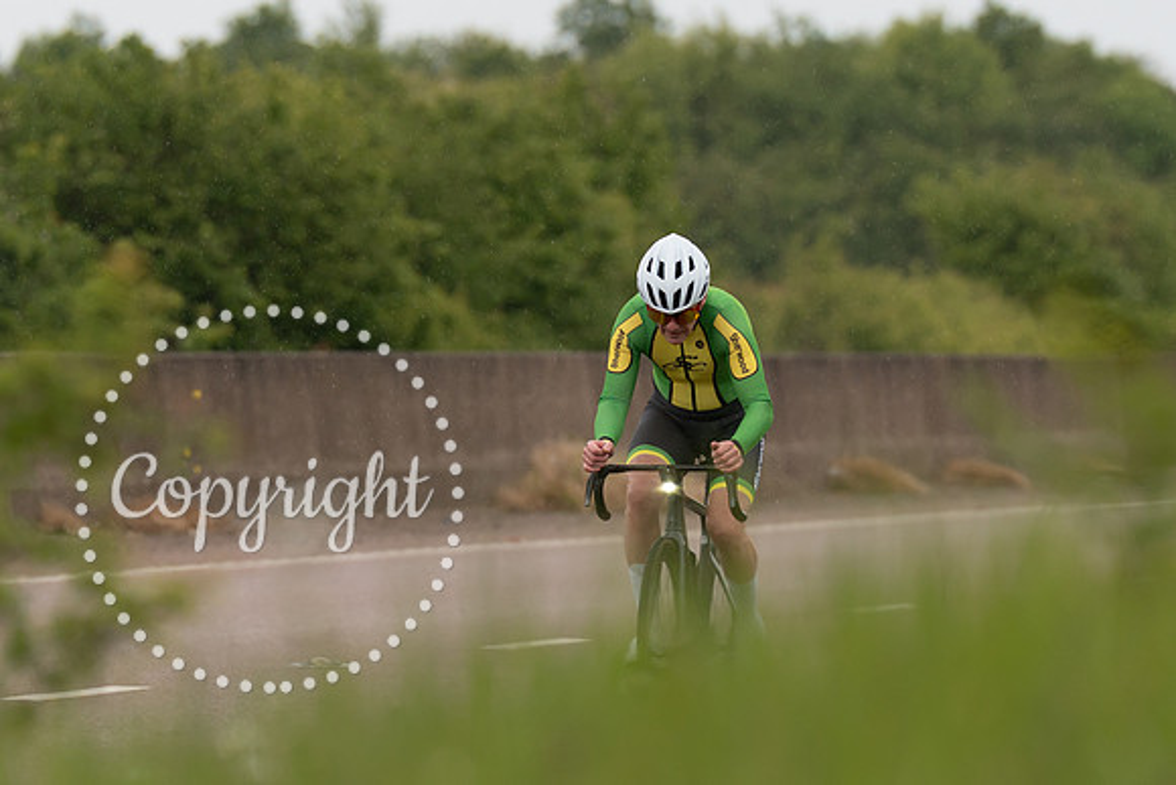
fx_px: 16822
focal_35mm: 515
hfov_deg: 4.0
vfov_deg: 2.7
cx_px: 749
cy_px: 425
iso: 320
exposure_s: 1/1000
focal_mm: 200
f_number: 3.5
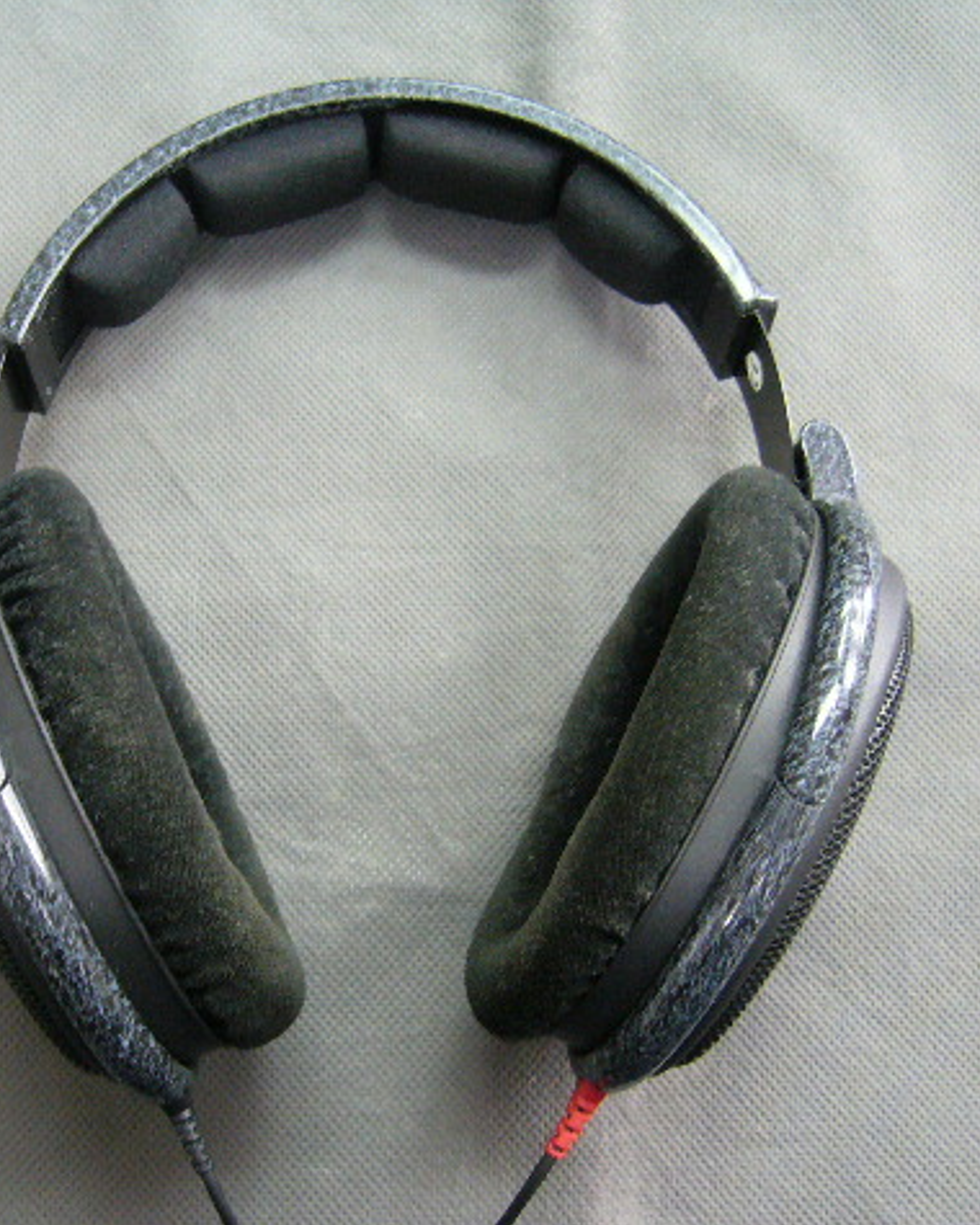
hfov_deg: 32.7
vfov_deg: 40.3
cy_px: 614
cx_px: 402
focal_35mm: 46
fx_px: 1668
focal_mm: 5.8
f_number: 2.8
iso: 200
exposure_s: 1/8
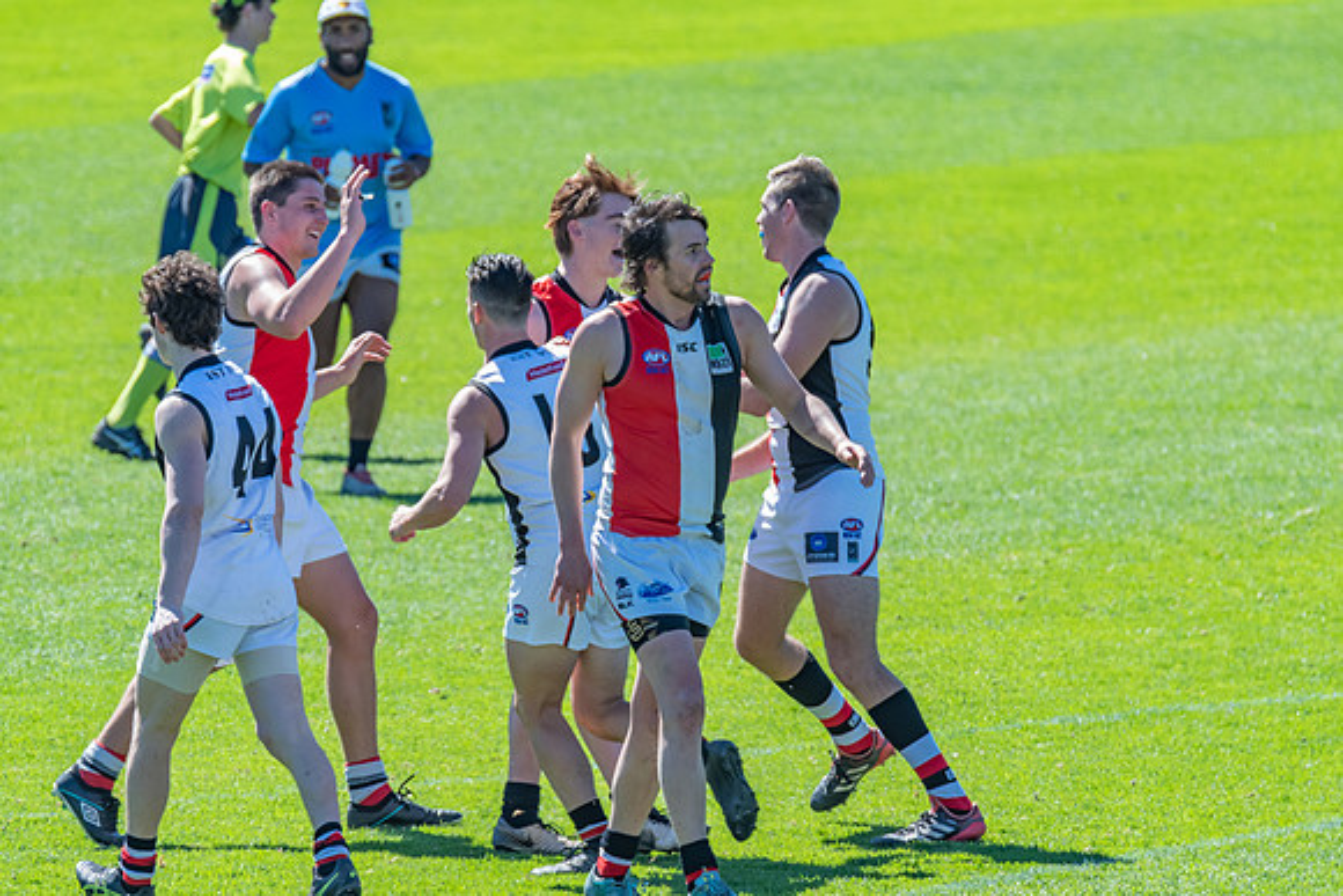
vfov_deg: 1.7
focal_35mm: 825
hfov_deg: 2.5
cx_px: 672
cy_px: 448
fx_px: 30783
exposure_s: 1/640
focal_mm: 550
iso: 800
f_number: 11
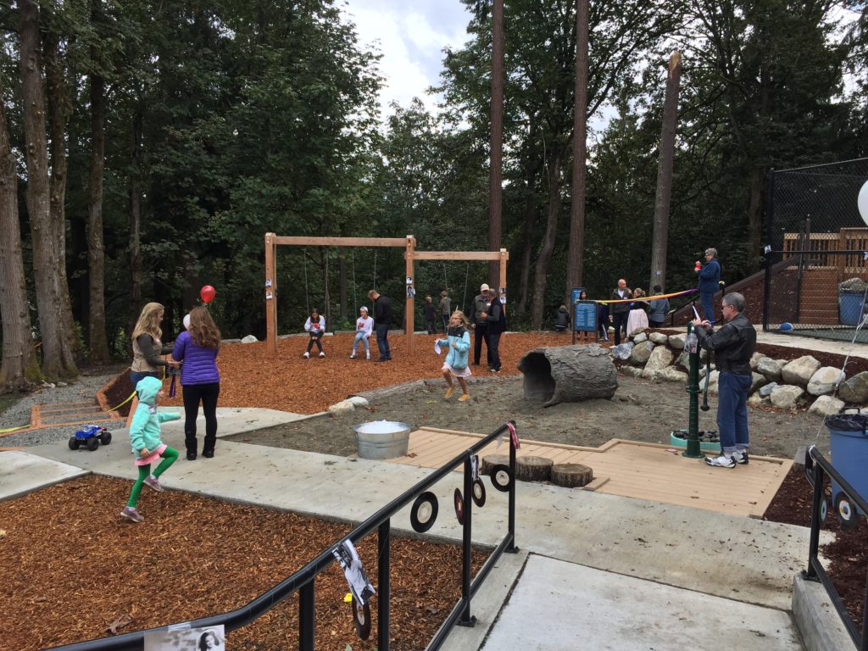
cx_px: 434
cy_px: 326
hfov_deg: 61.7
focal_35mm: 29
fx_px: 727
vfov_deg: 48.2
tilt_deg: -5.8
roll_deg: -1.4
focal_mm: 4.15
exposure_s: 1/350
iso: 32
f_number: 2.2
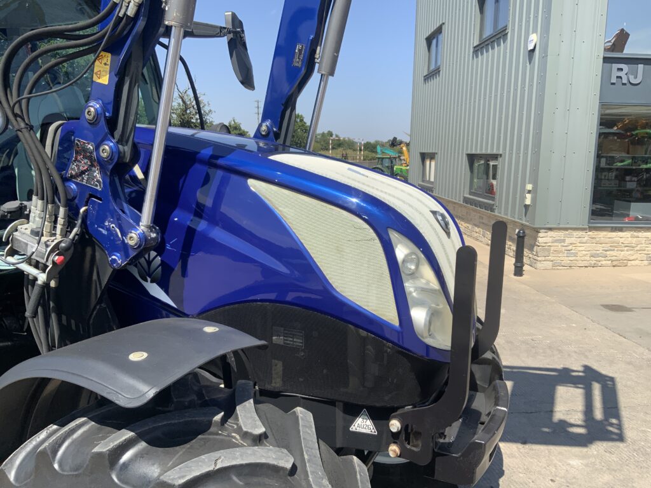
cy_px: 244
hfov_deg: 61.7
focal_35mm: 29
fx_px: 545
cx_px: 326
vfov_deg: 48.2
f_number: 1.8
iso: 16
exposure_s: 1/1377
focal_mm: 3
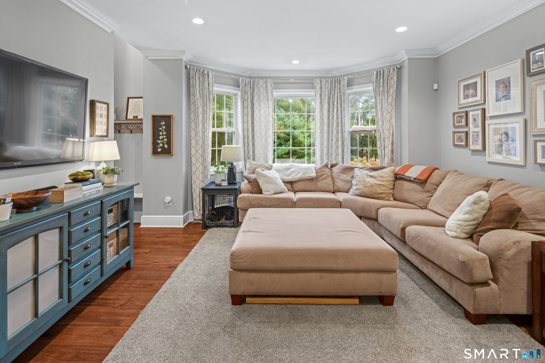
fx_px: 257
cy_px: 182
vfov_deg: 70.4
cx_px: 272
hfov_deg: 93.3
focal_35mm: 17
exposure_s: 2.5
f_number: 8
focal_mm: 17
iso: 400
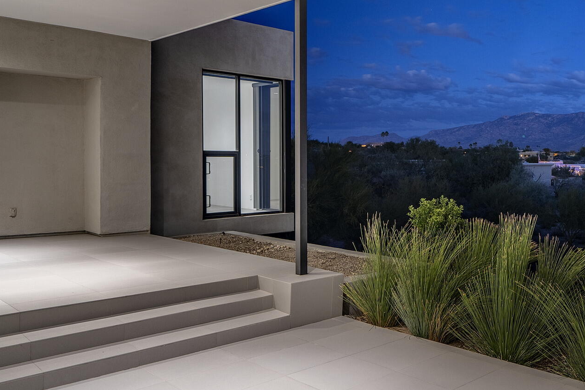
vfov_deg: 42.2
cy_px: 165
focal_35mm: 31
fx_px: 504
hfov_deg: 53.3
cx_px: 519
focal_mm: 14
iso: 200
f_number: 4
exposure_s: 1
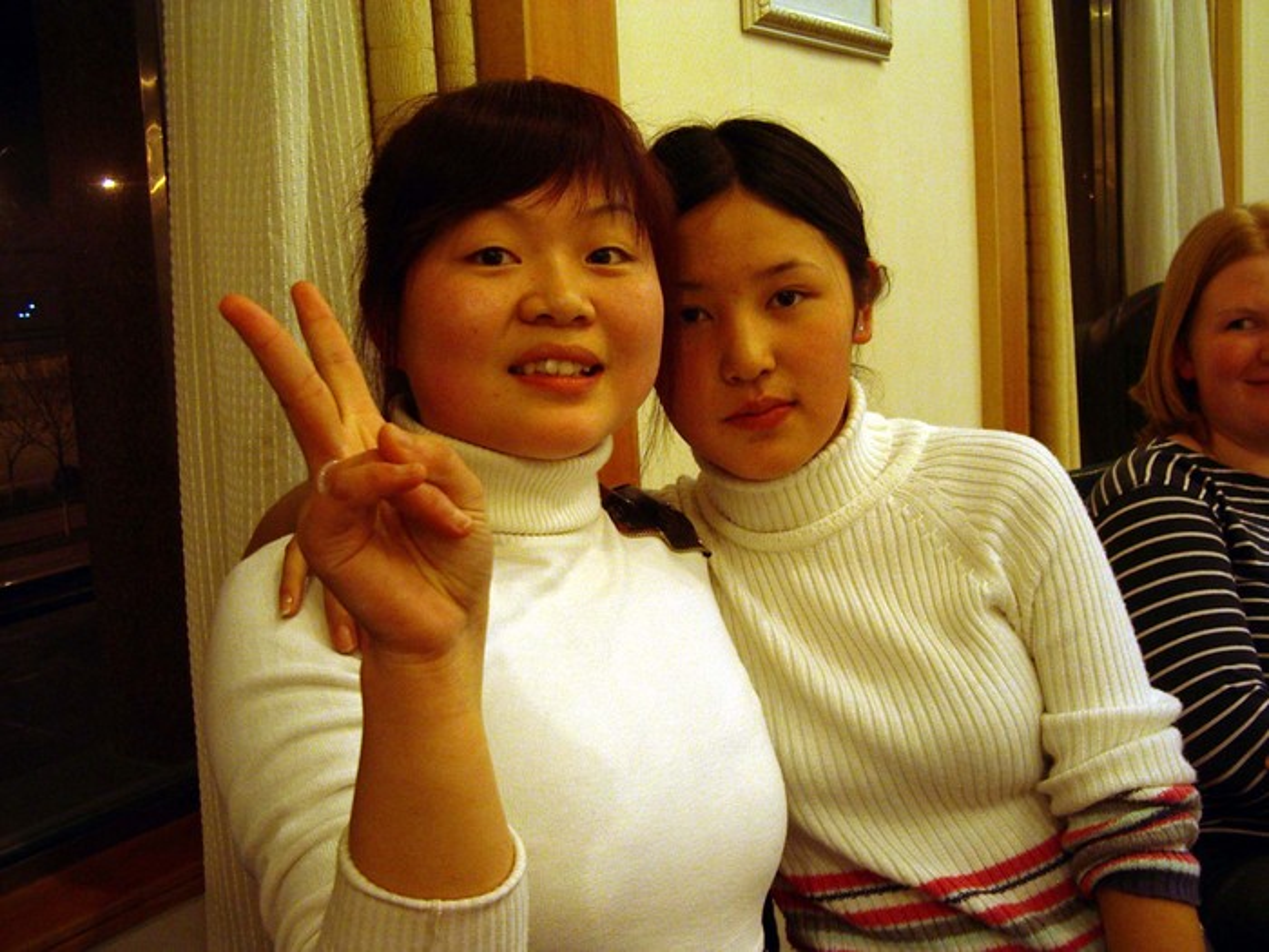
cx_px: 634
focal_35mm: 38
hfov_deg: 49.0
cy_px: 476
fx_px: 1393
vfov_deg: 37.7
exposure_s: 1/10
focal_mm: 5.8
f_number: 2.6
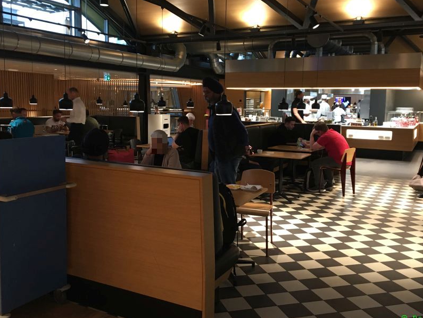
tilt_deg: -4.7
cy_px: 150
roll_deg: -1.2
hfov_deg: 52.6
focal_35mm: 35
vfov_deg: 40.7
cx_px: 200
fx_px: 428
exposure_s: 1/17
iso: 80
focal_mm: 4.15
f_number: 2.2
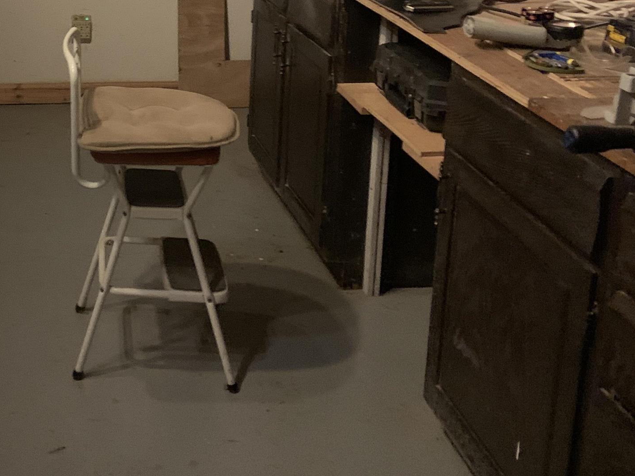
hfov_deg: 32.6
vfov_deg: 25.1
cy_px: 20
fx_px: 1027
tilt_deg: -12.2
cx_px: 62
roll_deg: -0.8
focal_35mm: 56
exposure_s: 1/20
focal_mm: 4.25
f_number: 1.8
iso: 640
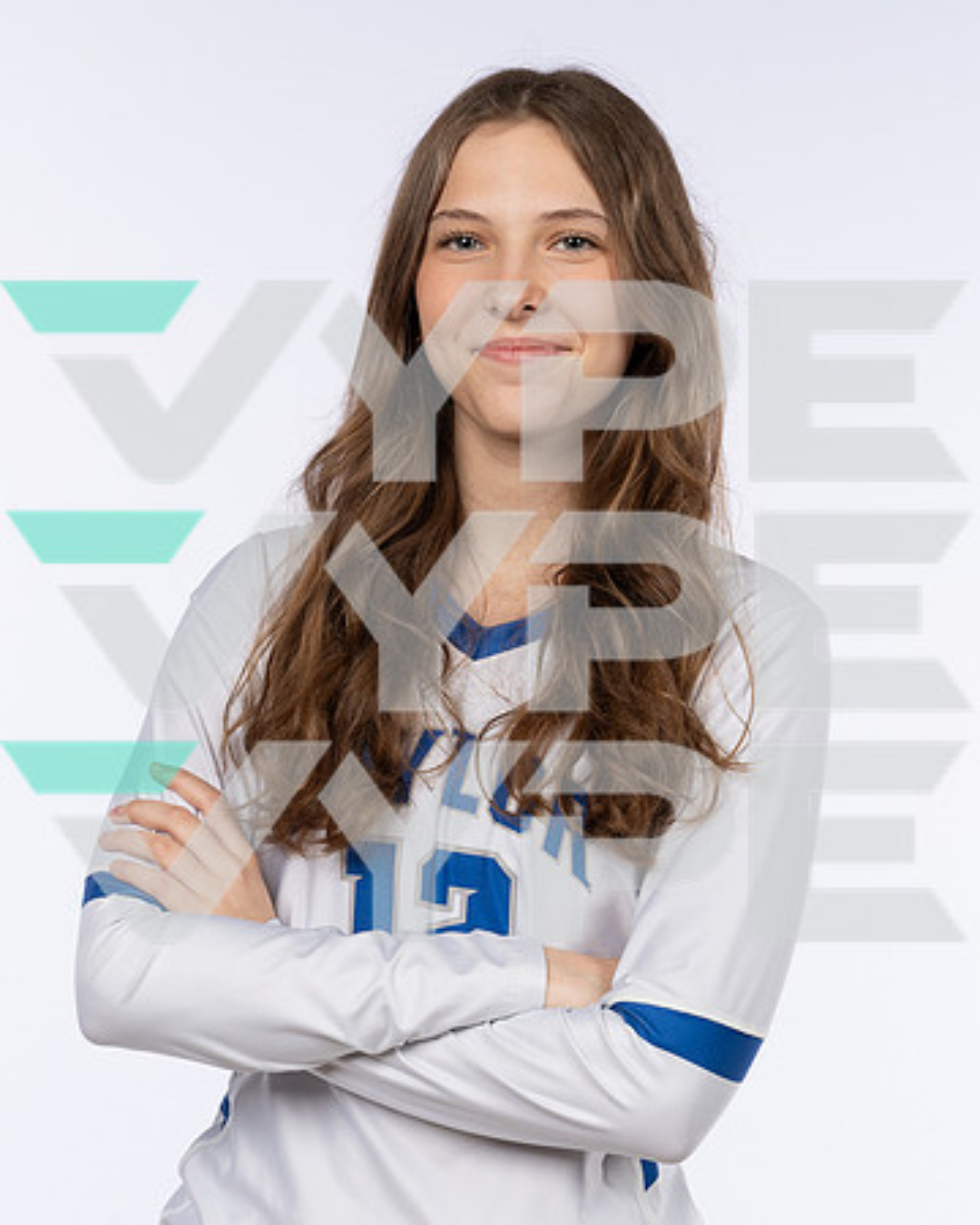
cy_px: 686
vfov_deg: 19.9
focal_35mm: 96
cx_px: 463
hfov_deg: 16.0
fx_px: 3491
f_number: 7.1
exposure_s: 1/250
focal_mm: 57
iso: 200
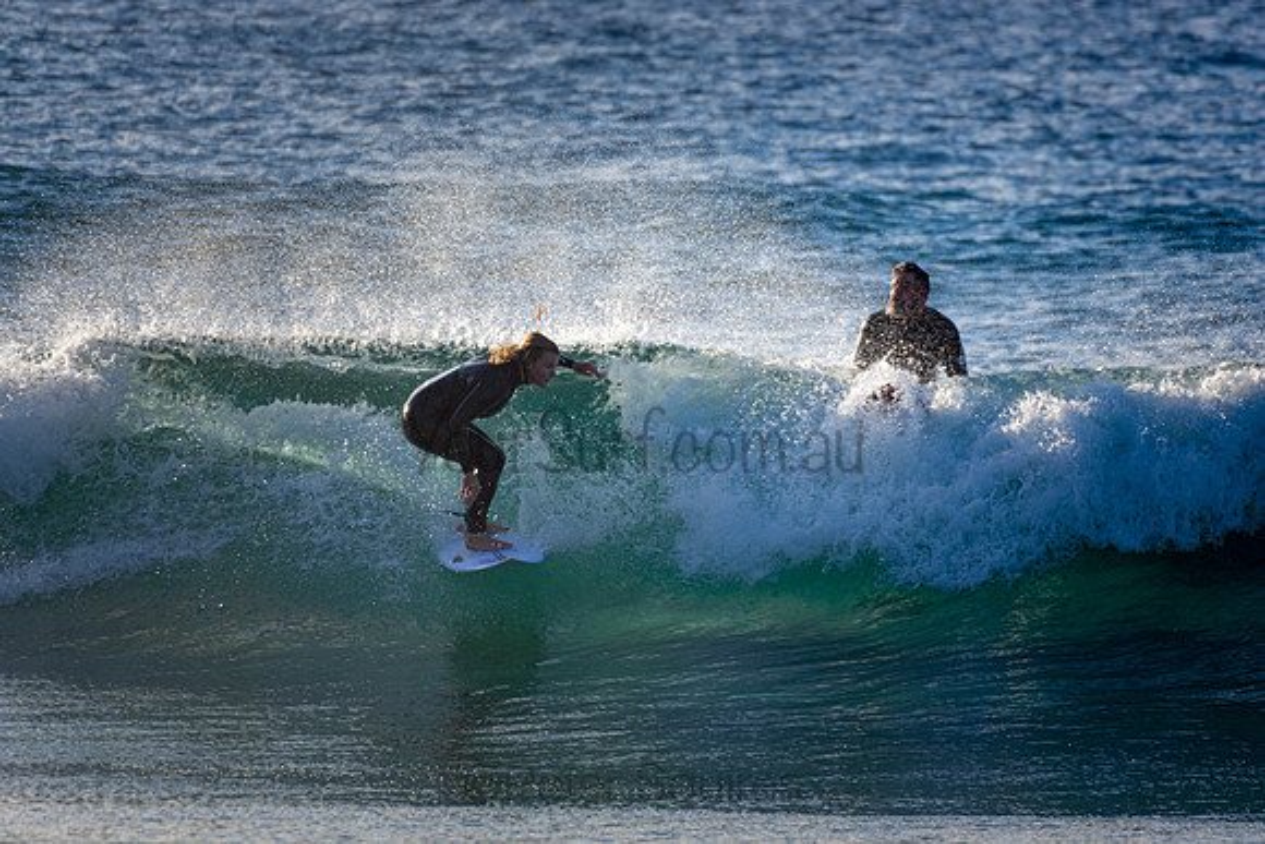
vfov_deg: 1.8
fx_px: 26359
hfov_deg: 2.7
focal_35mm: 750
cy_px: 422
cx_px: 632
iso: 140
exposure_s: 1/640
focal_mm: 500
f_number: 5.6
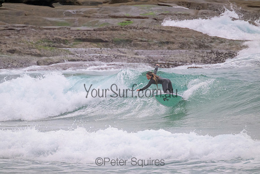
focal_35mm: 800
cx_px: 130
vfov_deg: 1.7
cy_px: 87
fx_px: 5779
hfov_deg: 2.6
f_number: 11
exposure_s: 1/1250
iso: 3600
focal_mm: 800
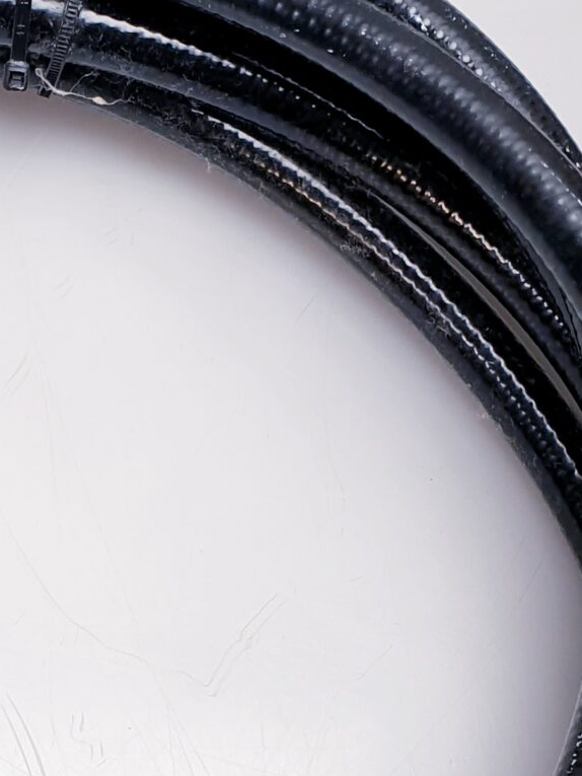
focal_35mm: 87
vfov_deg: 22.0
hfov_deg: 16.2
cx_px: -137
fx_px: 1950
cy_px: 705
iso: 64
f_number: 2.4
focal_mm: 4.3
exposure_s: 1/50
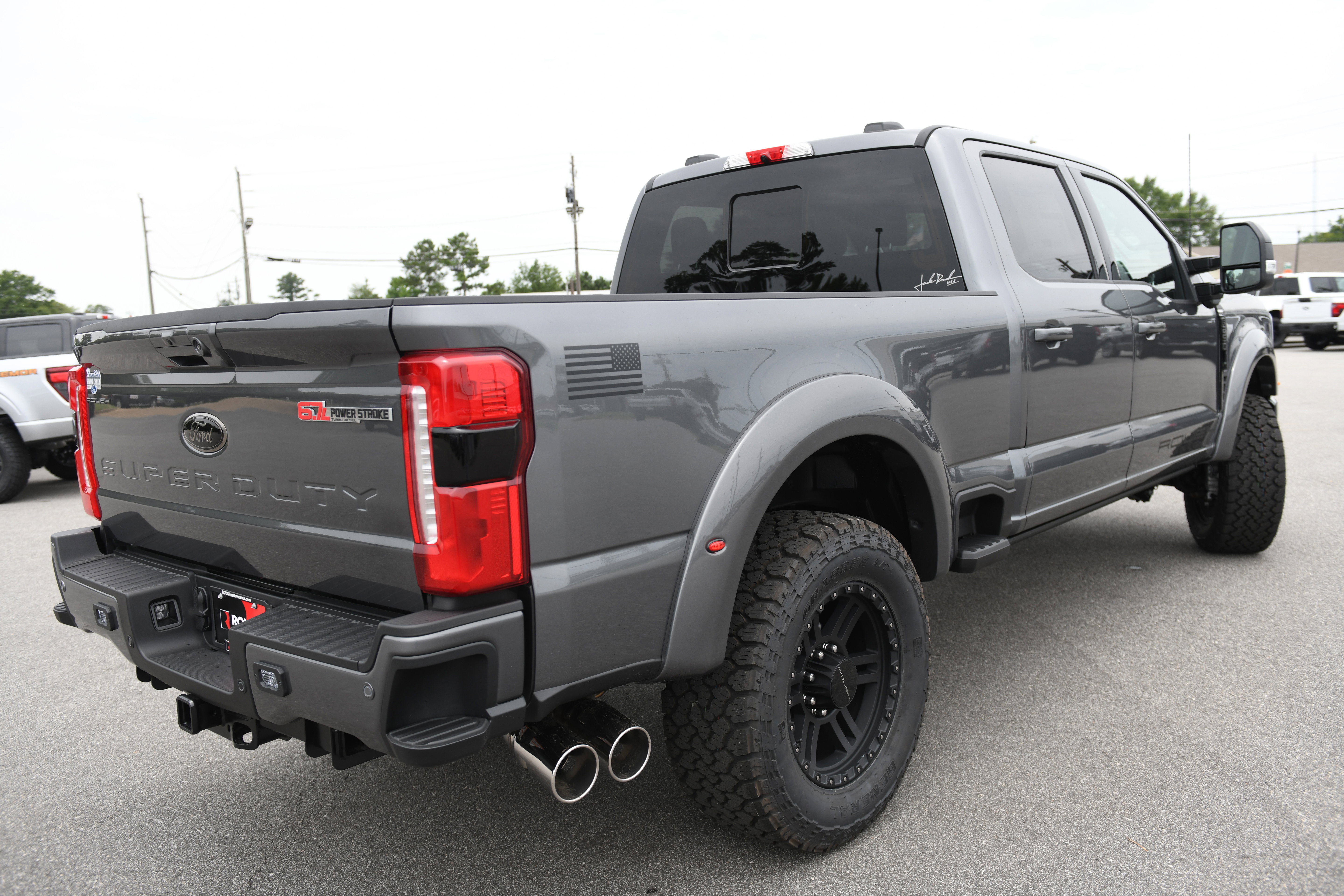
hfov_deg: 63.7
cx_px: 672
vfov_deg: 45.0
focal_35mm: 29
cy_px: 448
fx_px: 1083
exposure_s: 1/1600
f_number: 3.5
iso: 320
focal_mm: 29
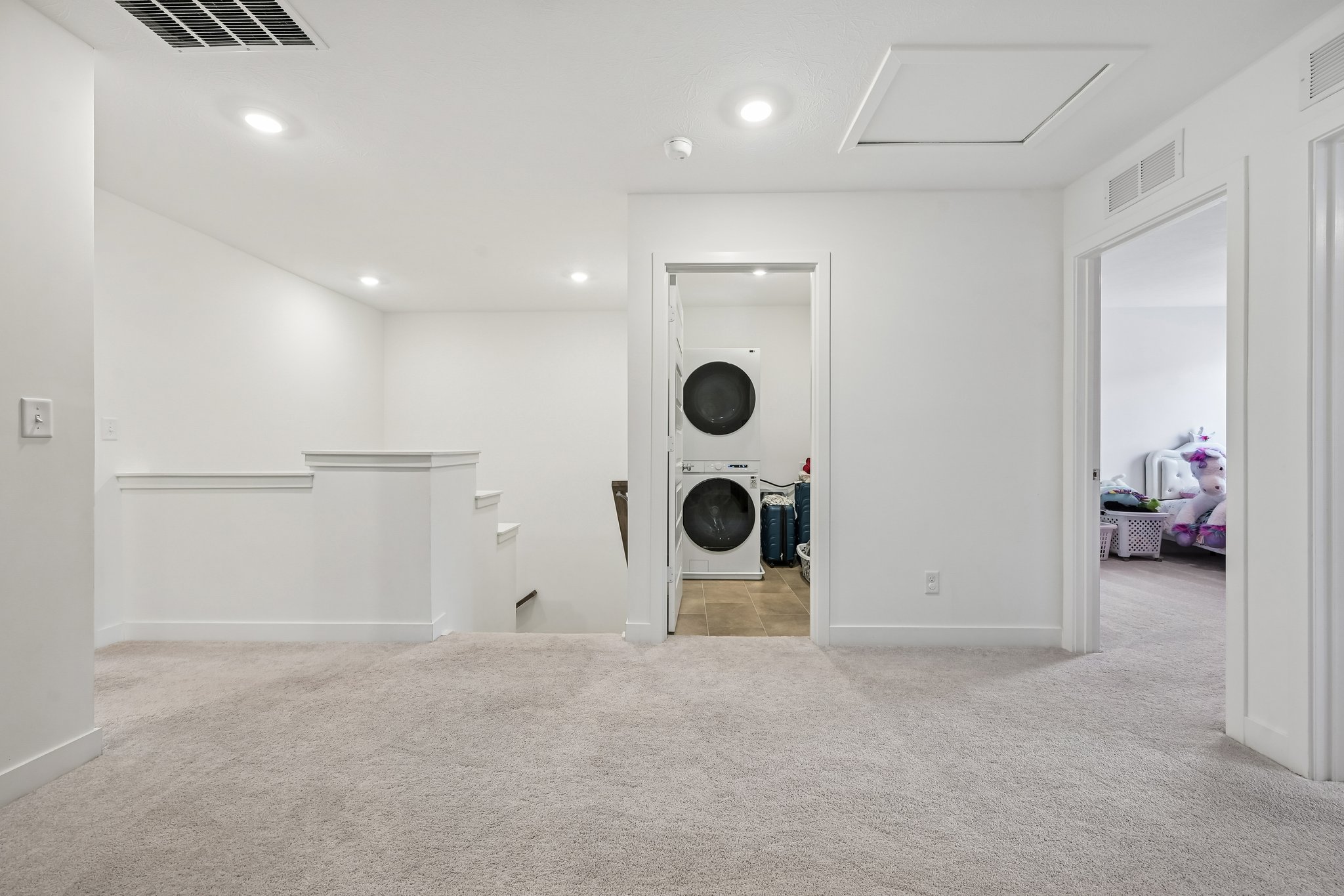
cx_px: 672
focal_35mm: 14
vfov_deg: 81.2
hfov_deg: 104.3
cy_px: 448
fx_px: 523
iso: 400
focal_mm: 14
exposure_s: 1/15
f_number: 8
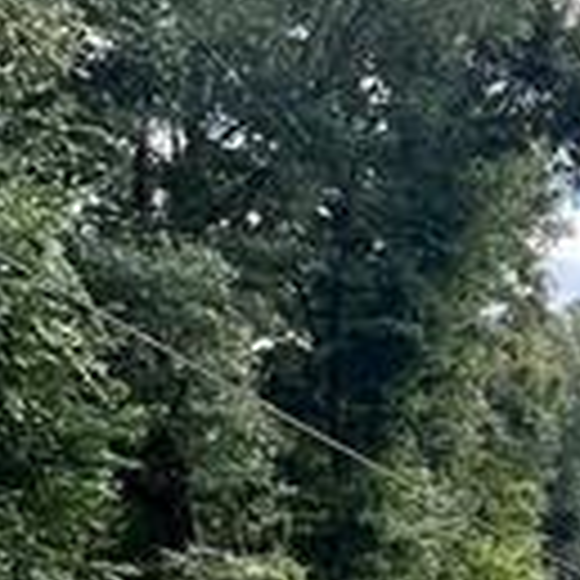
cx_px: 998
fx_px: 1725
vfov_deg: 18.5
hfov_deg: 16.4
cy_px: 616
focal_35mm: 91
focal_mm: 1.57
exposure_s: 1/447
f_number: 1.8
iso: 32
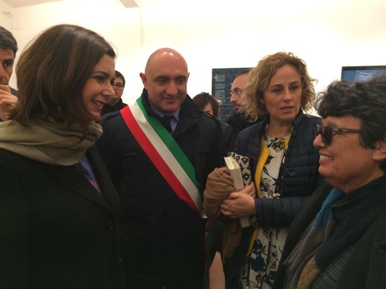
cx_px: 193
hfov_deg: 61.7
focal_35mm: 29
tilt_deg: -9.6
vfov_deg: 48.2
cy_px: 144
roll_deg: -1.1
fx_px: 323
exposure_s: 1/30
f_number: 2.2
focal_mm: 4.15
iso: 125
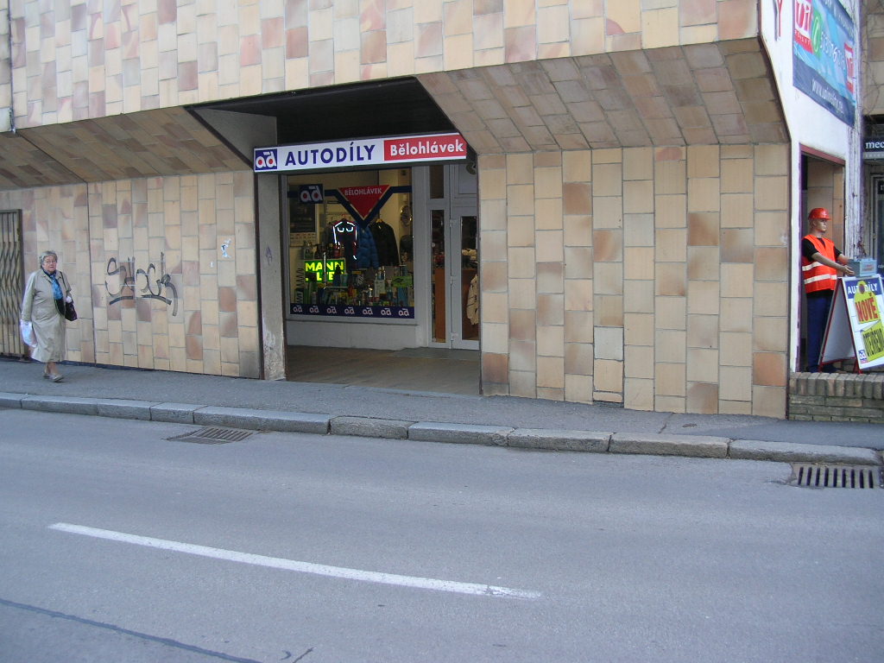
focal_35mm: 36
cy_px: 332
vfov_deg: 39.7
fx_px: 919
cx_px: 442
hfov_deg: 51.4
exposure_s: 1/30
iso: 50
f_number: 2.7
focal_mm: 6
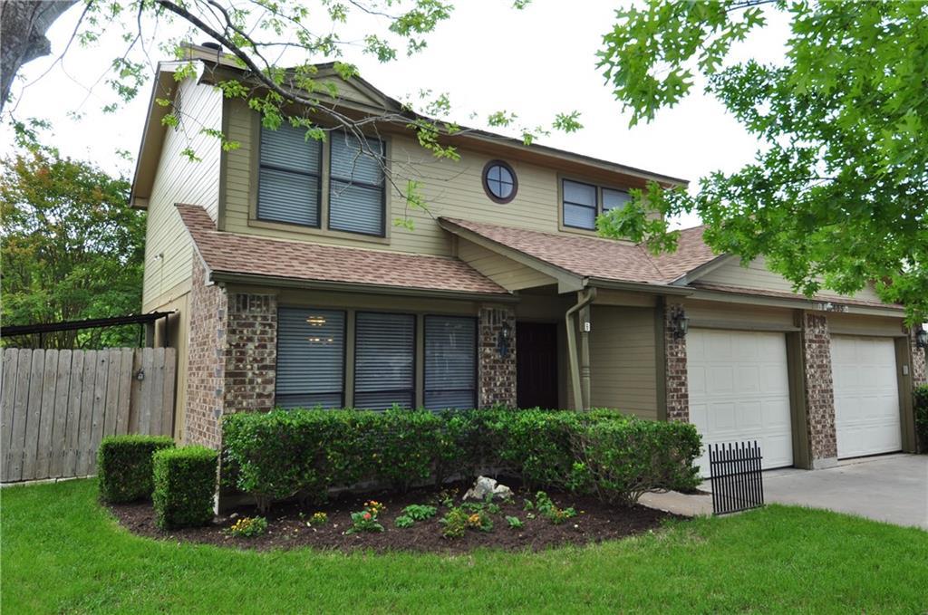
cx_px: 464
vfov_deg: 53.0
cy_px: 308
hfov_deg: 73.8
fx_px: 618
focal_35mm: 24
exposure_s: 1/200
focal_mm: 16
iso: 200
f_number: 7.1
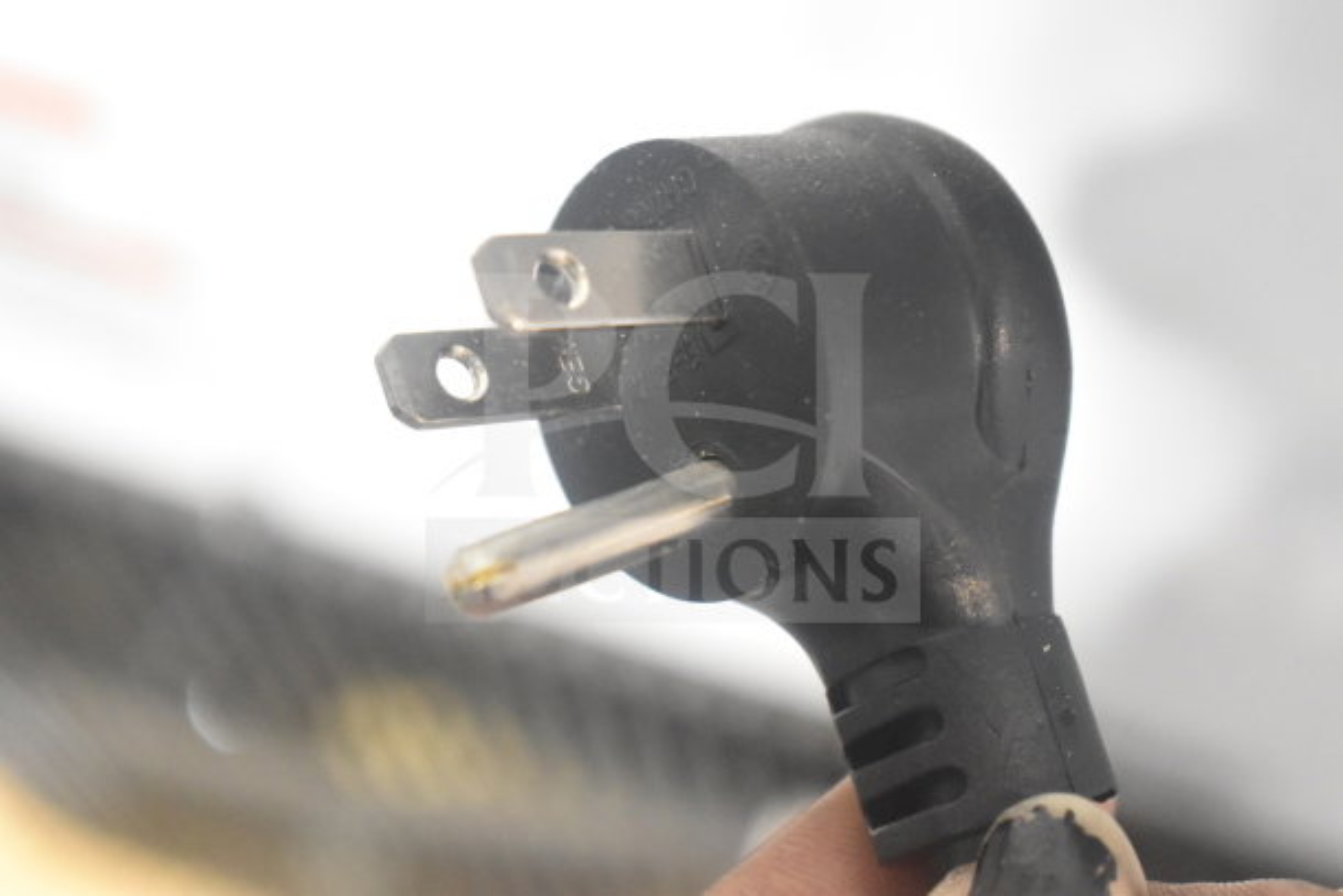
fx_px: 3078
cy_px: 448
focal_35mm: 82
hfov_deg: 24.6
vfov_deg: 16.6
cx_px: 672
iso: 6400
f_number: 5.6
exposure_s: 1/100
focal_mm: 55
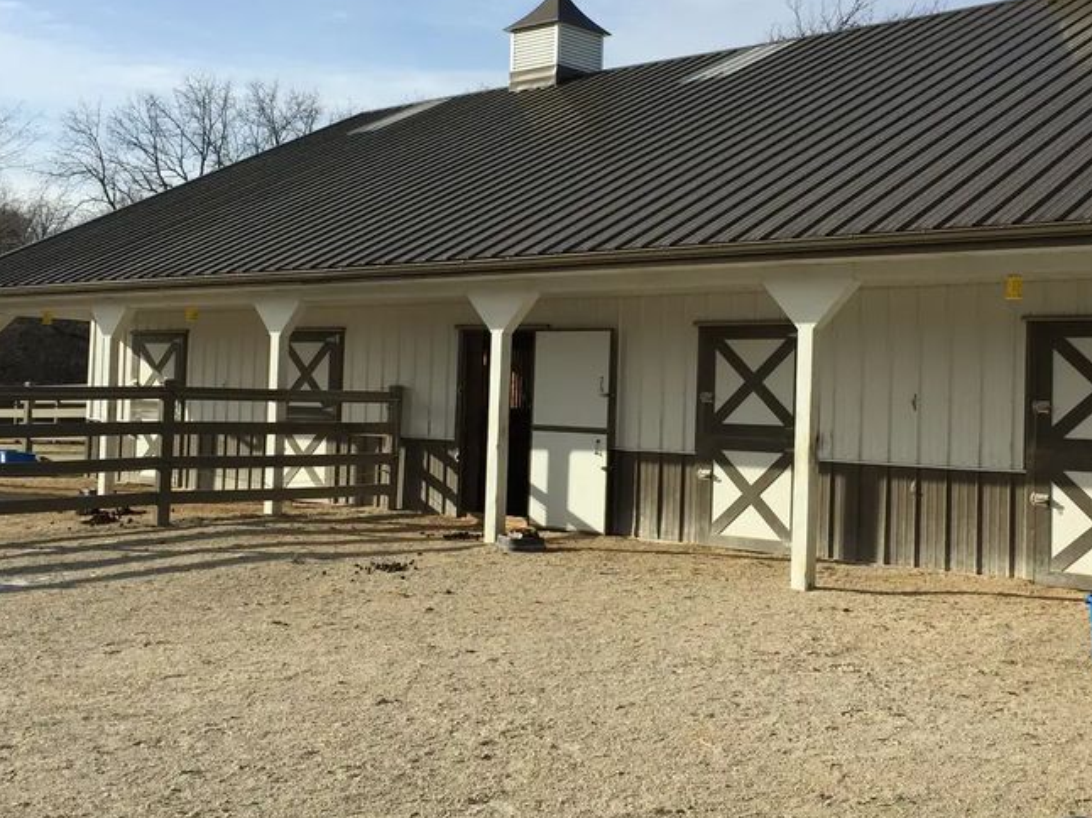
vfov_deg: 31.5
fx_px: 1451
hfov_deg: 41.1
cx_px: 644
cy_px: 379
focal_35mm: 46
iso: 32
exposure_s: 1/1980
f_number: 2.2
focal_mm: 4.15
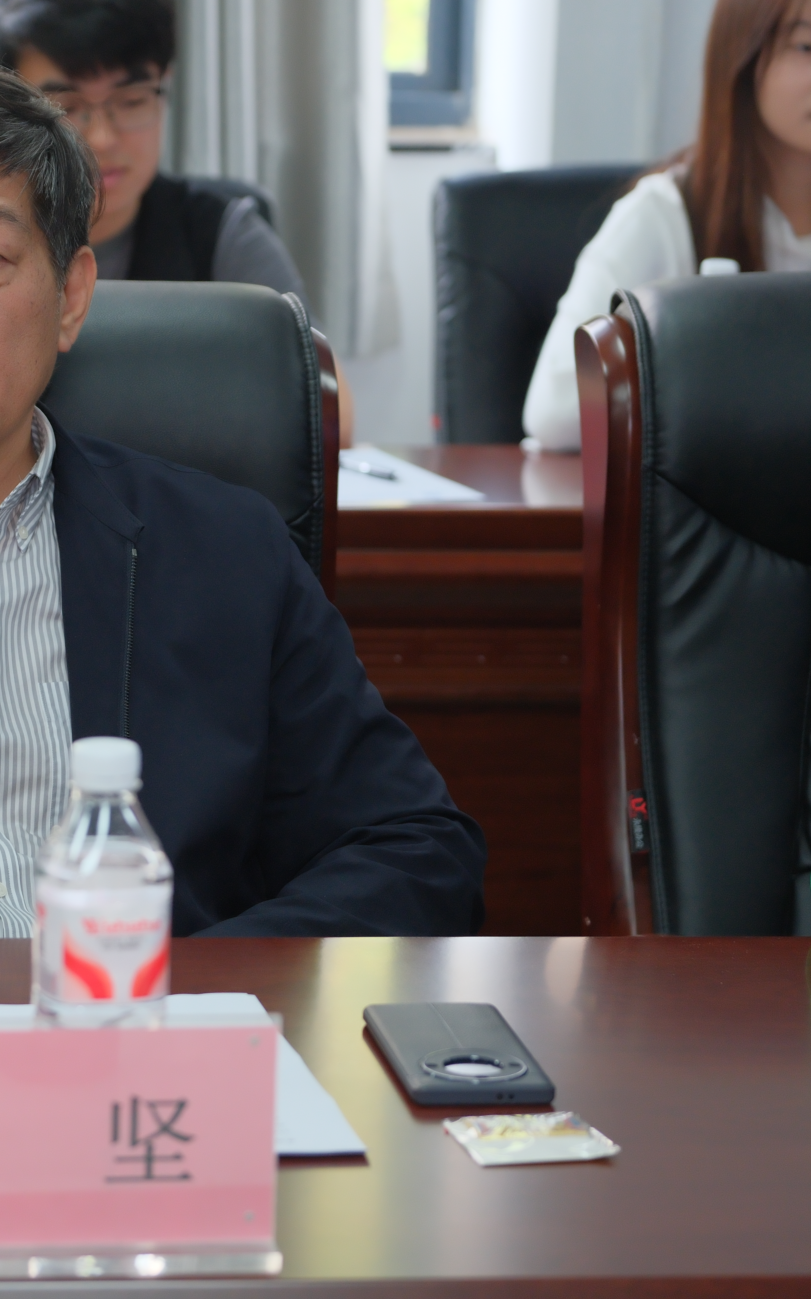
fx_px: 4563
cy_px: 651
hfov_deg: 10.1
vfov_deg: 16.2
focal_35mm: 129
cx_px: 6
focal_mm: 56.3
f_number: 2.8
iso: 500
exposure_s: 1/100
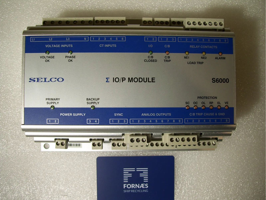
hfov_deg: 51.3
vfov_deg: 39.7
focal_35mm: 36
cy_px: 100
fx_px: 277
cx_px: 133
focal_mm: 6
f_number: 2.7
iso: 80
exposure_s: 1/60
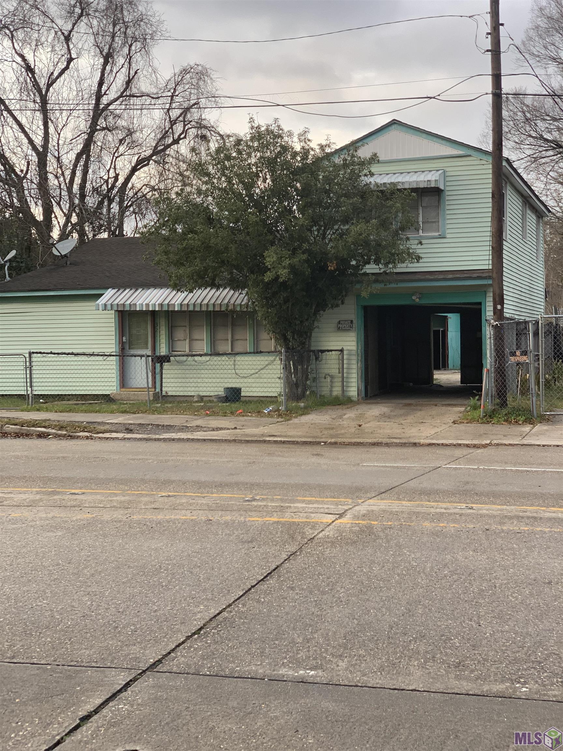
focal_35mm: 52
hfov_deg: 28.0
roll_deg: +1.3
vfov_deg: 36.8
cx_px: 282
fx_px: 1128
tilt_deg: -2.1
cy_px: 376
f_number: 2.4
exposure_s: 1/122
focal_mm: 6
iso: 32
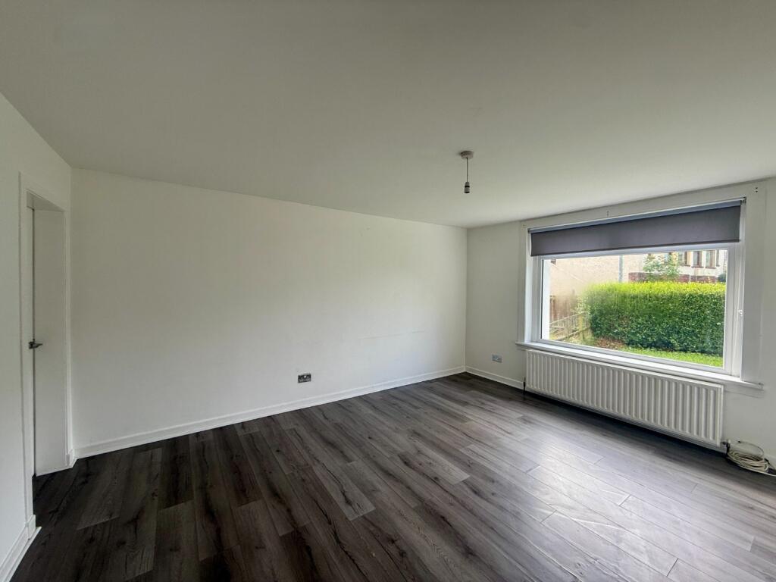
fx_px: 314
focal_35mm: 14
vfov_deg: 85.7
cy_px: 291
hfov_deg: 102.1
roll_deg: -1.2
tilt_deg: -1.2
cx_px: 388
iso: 50
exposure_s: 1/142
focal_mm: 2.22
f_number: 2.2
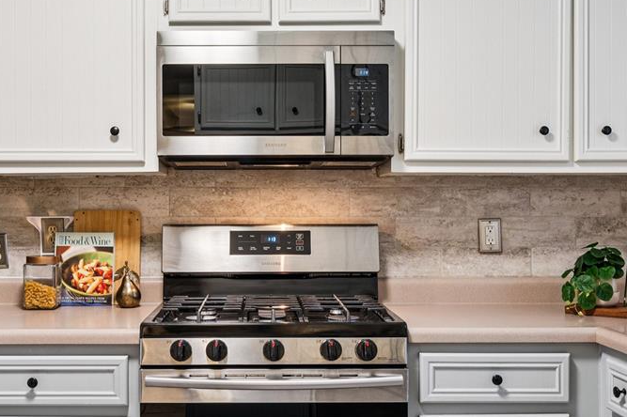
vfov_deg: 31.2
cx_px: 266
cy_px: 216
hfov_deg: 45.3
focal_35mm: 43
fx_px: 749
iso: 200
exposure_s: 1
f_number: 13
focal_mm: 19.3
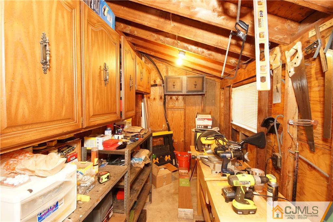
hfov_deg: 100.4
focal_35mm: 15
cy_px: 111
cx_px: 166
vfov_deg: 77.3
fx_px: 139
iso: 800
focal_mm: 10
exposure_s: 1/5
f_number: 5.6
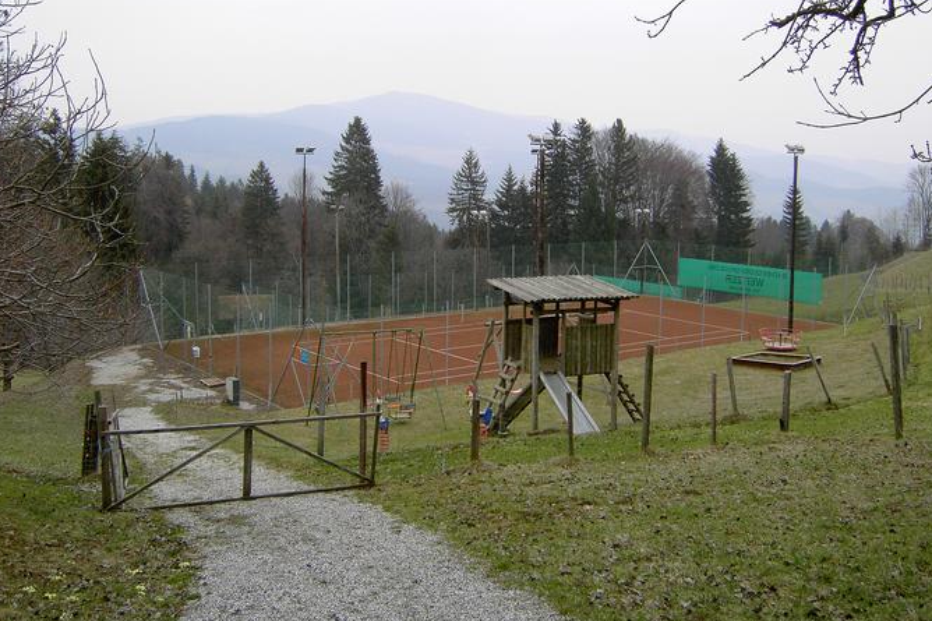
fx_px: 958
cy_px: 294
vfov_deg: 35.9
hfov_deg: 51.9
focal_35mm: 37
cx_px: 464
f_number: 4.5
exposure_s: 1/100
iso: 100
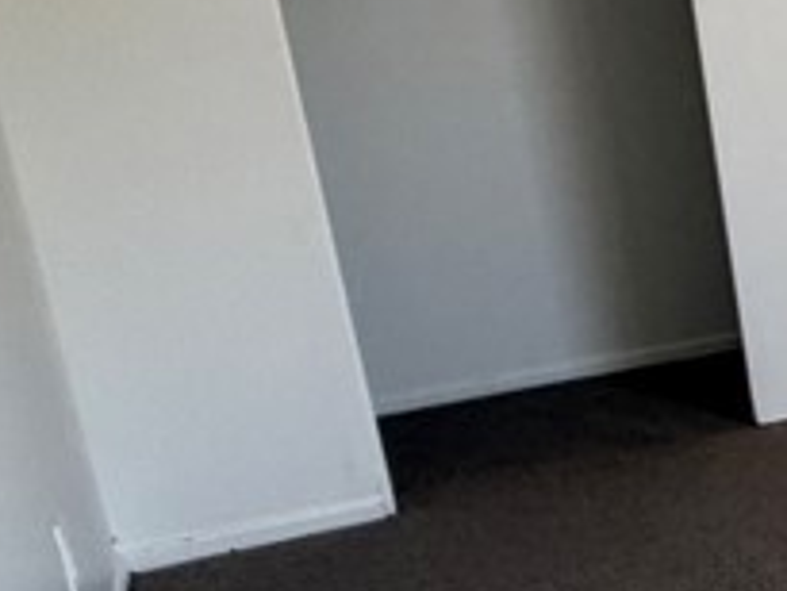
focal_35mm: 70
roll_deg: +0.3
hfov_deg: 16.8
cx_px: 1720
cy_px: 246
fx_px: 1592
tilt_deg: -15.7
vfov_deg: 21.0
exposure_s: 1/60
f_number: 2.2
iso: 250
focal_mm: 2.22
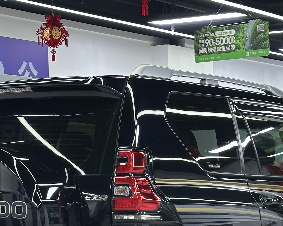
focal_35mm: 107
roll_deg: +0.4
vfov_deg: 14.2
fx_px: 896
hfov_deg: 17.9
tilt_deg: -3.7
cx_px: 170
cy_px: 220
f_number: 1.78
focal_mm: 6.86
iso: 80
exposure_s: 1/50
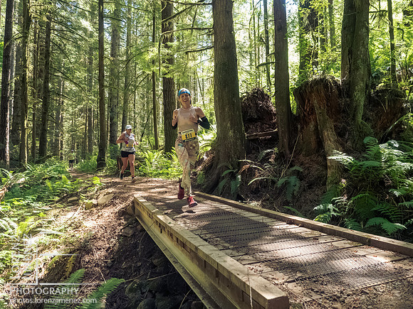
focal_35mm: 25
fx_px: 299
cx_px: 206
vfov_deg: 54.7
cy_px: 154
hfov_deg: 69.2
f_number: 2.8
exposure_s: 1/1000
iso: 4000
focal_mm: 12
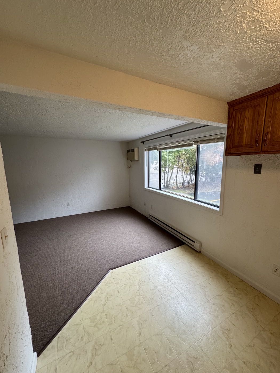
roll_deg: +0.5
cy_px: 186
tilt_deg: -9.8
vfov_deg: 102.1
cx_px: 140
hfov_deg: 85.7
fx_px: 151
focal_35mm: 14
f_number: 2.2
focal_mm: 2.22
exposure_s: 1/120
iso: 200
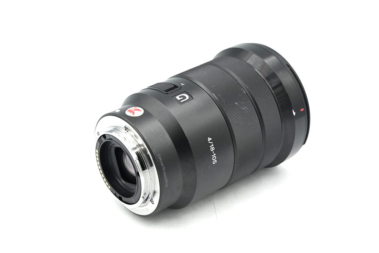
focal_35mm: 75
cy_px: 126
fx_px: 790
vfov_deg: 18.2
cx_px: 190
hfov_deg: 27.0
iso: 100
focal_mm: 75
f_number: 14
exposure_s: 1/13
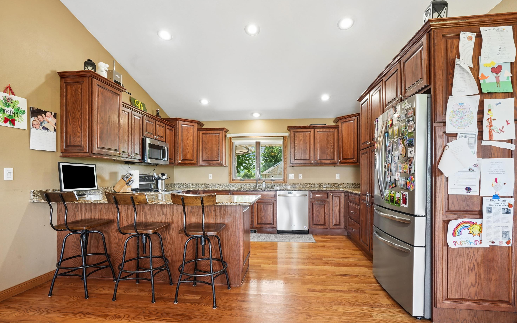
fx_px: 240
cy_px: 175
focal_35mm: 17
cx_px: 258
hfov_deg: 94.4
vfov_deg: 67.9
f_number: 10
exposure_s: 1/10
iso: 800
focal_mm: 16
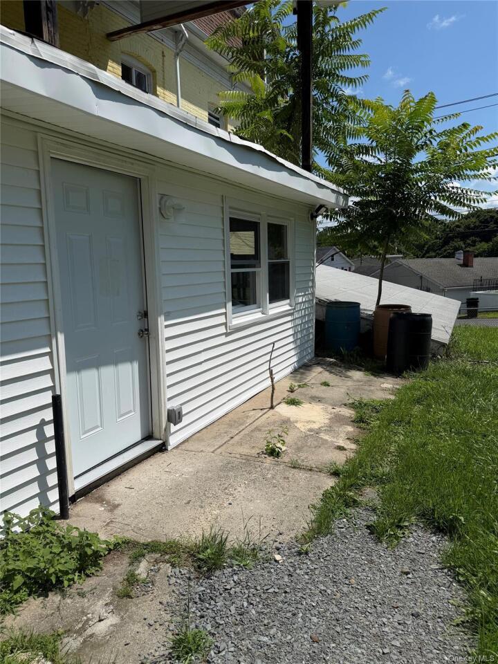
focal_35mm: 24
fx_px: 460
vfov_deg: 71.6
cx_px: 249
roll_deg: +1.3
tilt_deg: -6.4
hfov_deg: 56.8
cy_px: 332
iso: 80
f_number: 1.78
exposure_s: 1/9091
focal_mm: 6.76
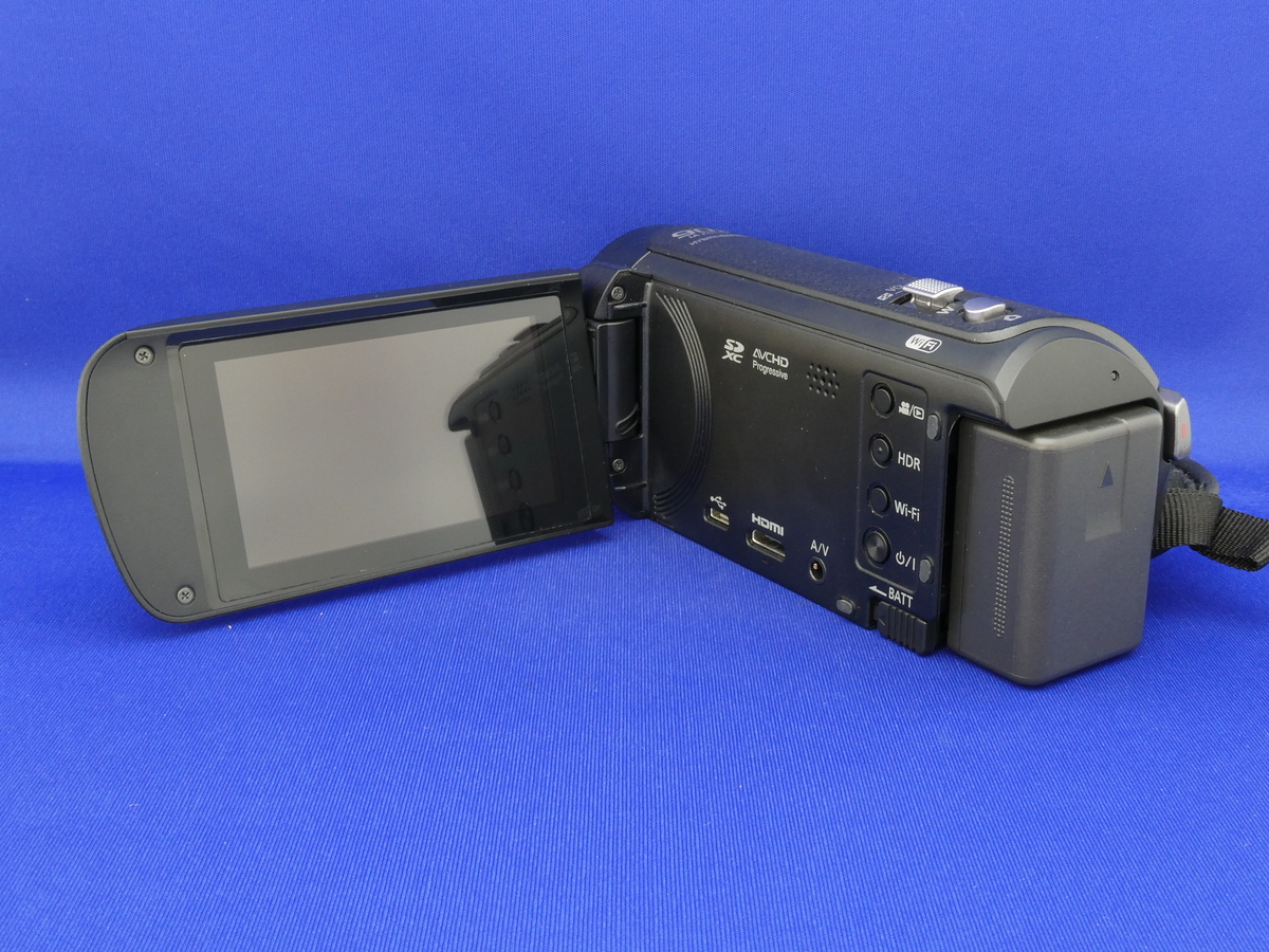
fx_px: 1613
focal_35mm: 44
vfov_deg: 32.9
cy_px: 476
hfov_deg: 42.9
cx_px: 634
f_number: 8
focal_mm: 7.8
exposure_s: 1
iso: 200
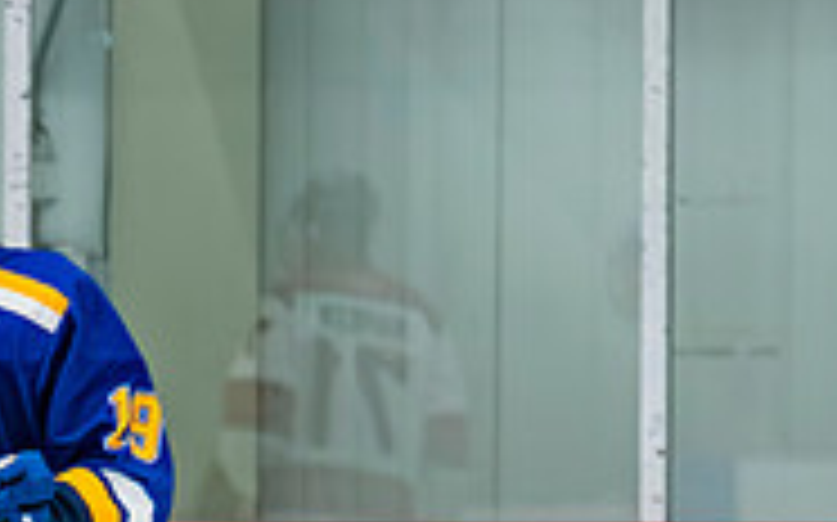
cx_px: 2
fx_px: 13747
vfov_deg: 2.2
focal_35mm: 603
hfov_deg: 3.5
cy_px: 789
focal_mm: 140
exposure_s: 1/640
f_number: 2.8
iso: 2000
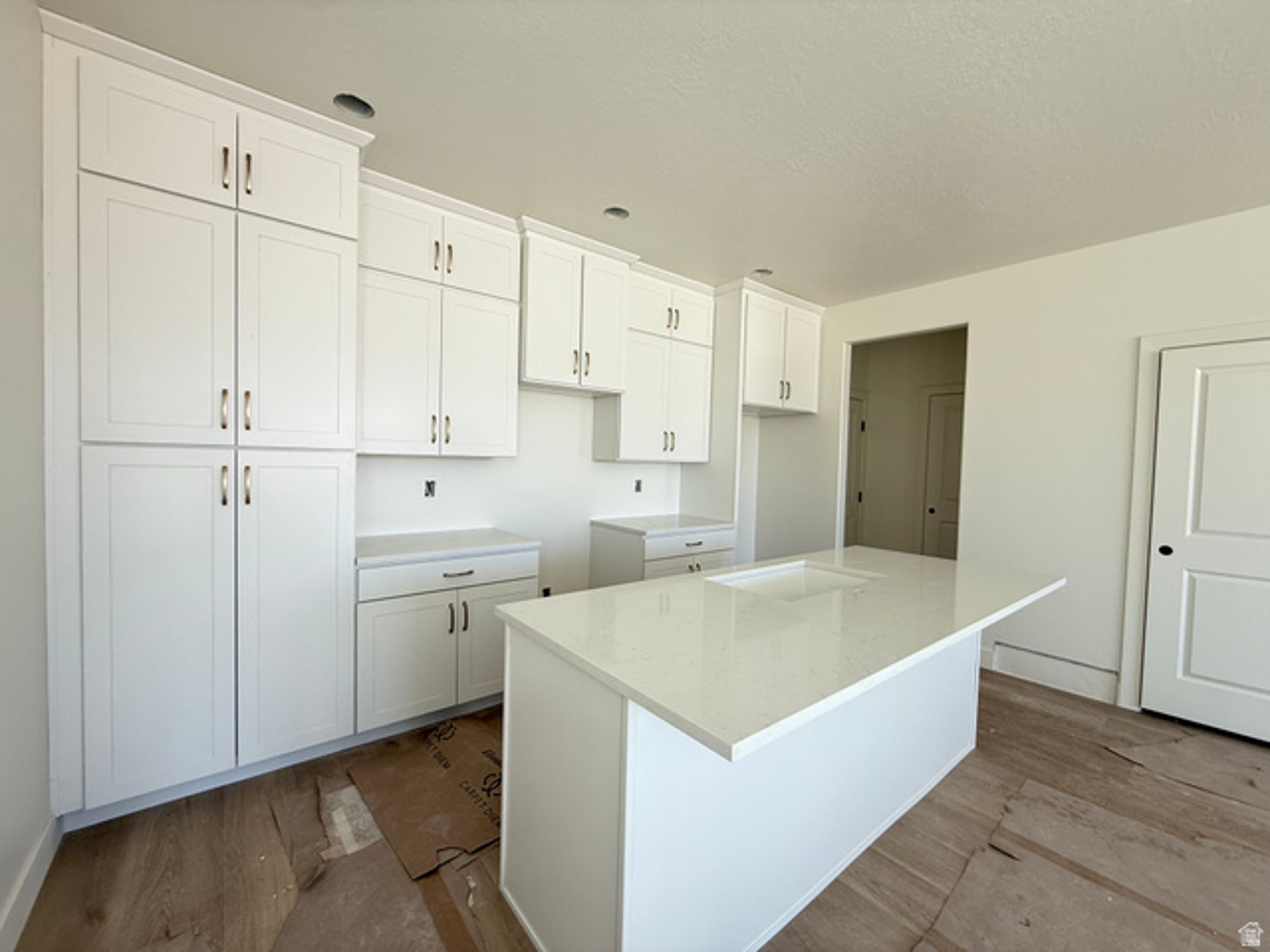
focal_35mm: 14
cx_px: 635
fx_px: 514
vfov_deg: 85.7
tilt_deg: -1.8
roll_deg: -1.9
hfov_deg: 102.1
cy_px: 476
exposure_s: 1/99
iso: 80
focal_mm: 2.22
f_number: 2.2
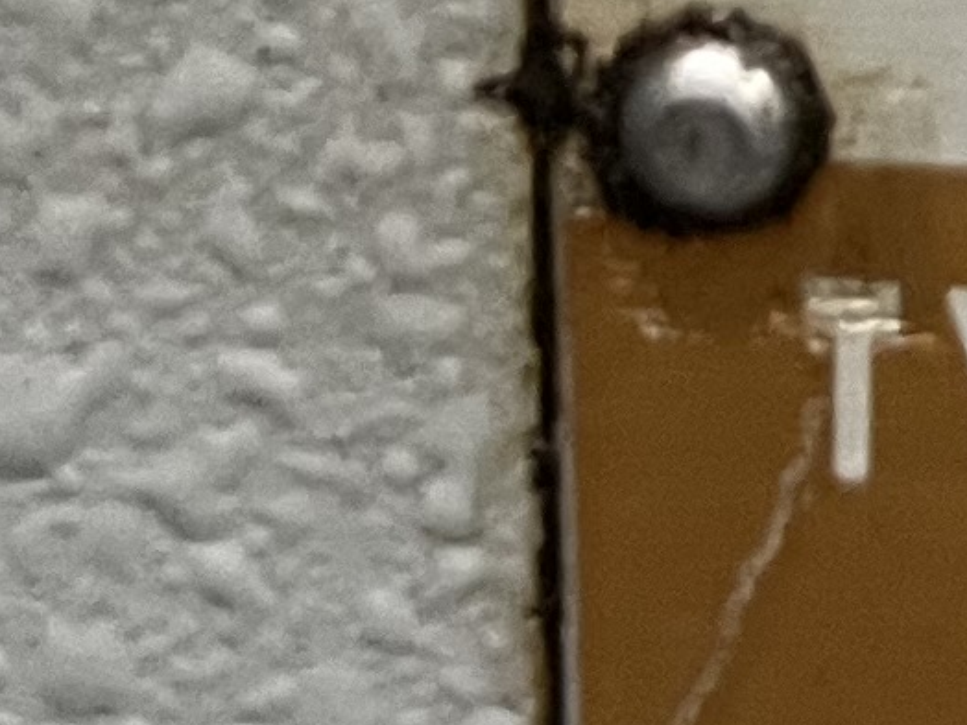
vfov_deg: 7.3
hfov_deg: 8.7
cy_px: -459
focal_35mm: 200
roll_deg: -2.4
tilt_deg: -9.4
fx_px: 5587
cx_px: 2609
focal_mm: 5.1
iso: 250
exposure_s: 1/50
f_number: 1.6
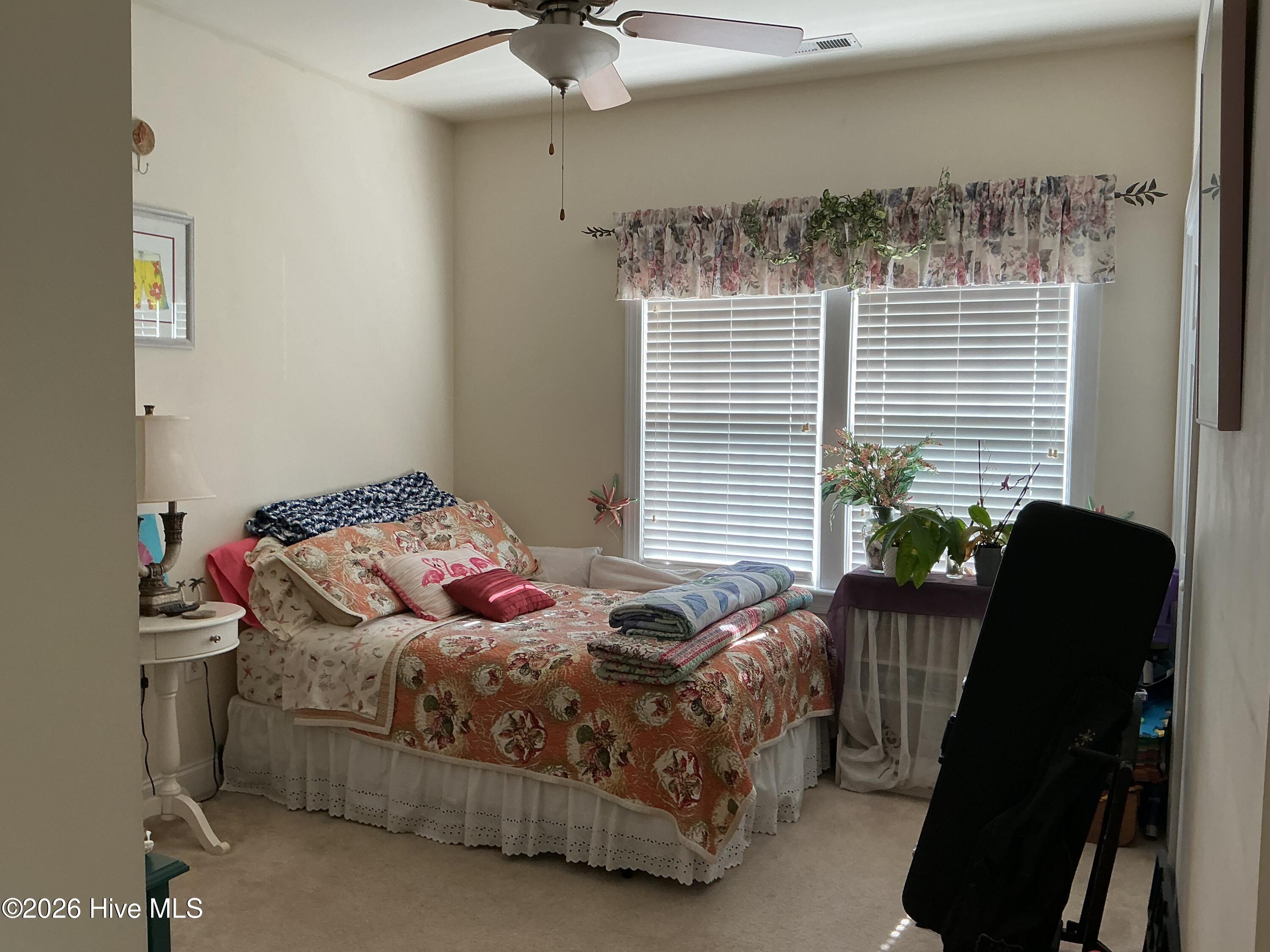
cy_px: 476
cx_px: 635
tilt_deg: -3.5
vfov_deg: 48.2
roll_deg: +0.1
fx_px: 1064
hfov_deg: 61.7
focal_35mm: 29
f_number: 1.8
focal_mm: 3
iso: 50
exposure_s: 1/60
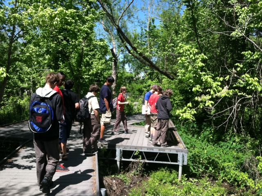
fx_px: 265
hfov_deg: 52.7
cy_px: 98
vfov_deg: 40.6
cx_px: 131
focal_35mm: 35
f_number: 2.8
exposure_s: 1/592
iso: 80
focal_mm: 3.85
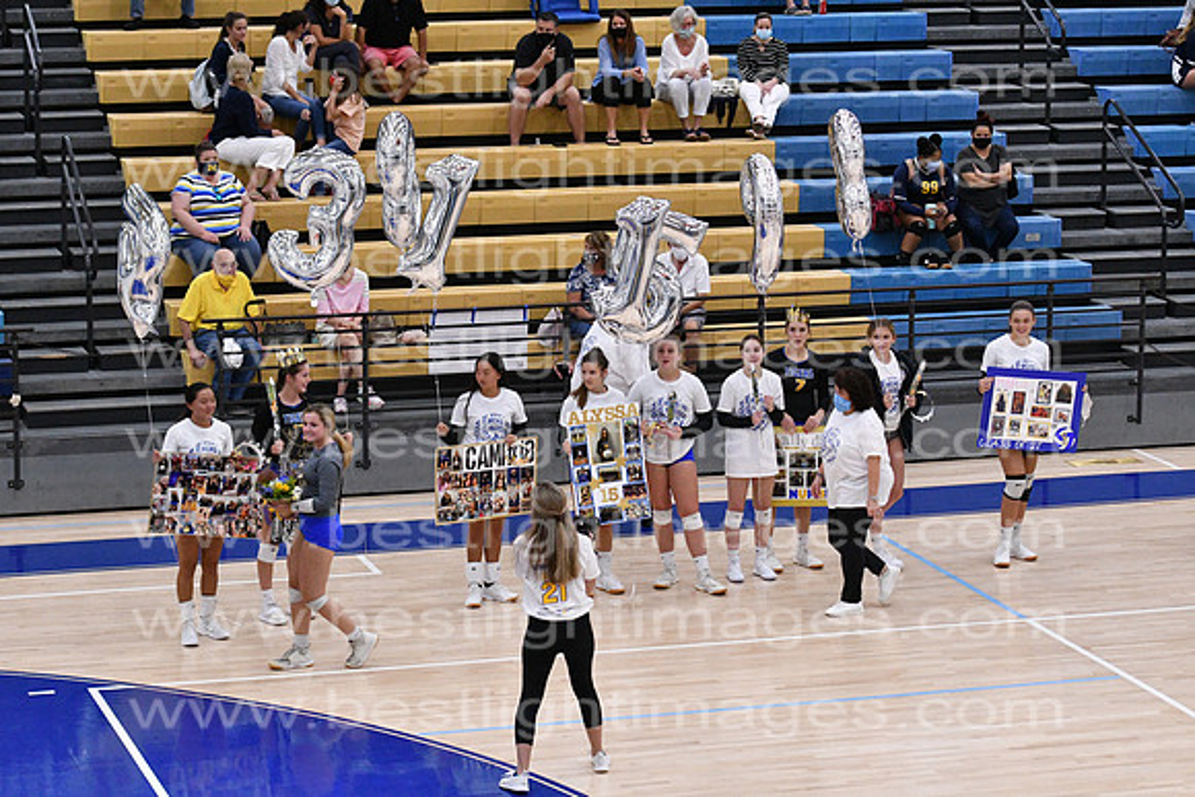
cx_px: 598
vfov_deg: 13.0
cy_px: 398
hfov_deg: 19.5
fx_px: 3486
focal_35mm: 105
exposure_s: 1/1250
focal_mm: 70
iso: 6400
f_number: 3.2
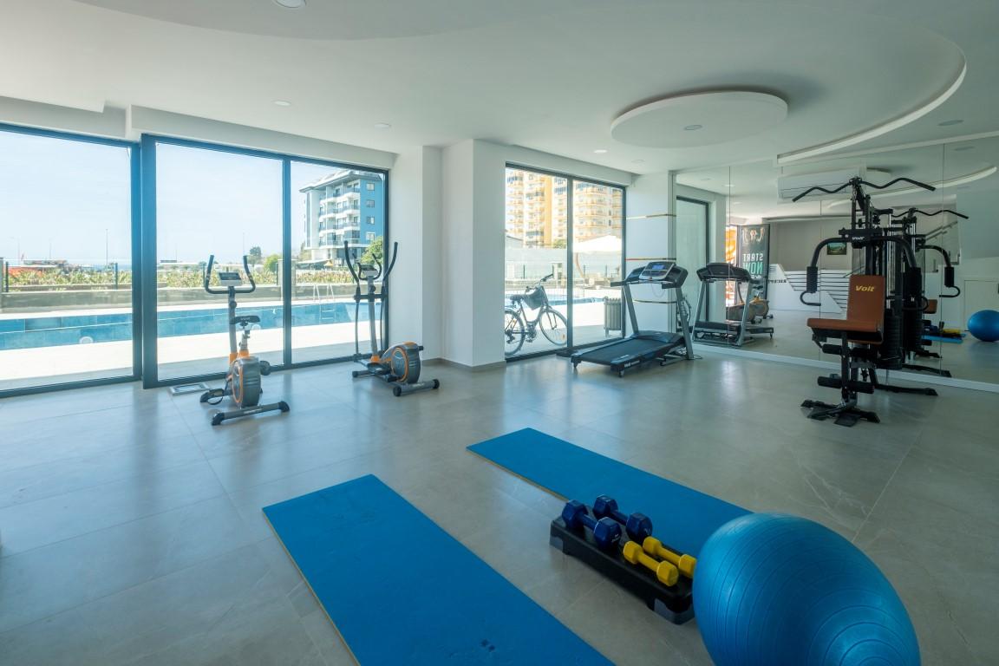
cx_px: 500
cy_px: 333
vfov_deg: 77.3
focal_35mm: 15
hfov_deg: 100.4
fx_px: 416
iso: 320
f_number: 5
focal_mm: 10
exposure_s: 1/105
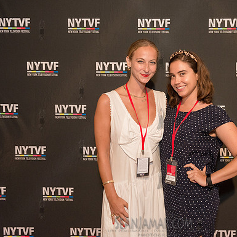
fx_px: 318
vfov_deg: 40.9
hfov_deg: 40.3
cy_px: 118
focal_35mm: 41
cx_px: 161
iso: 2500
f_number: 4
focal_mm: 32
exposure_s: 1/500
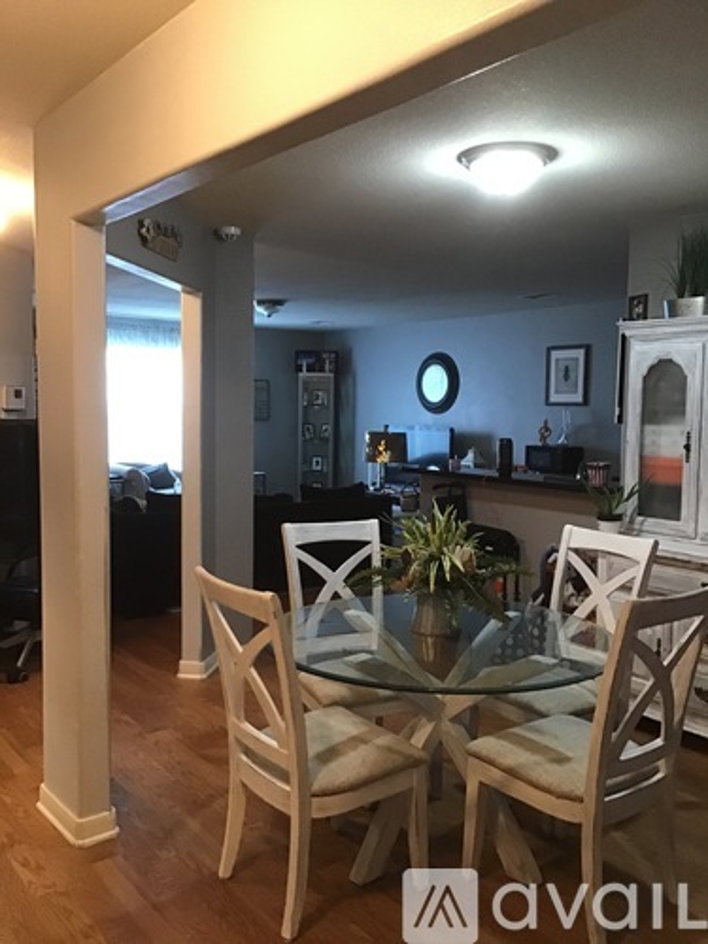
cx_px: 354
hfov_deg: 45.4
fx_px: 845
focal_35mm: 31
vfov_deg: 58.4
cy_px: 472
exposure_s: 1/15
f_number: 2.4
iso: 200
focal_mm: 3.3
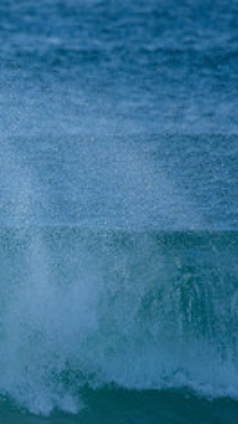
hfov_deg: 0.9
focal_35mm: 1397
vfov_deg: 1.5
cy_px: 199
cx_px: -238
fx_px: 15690
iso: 500
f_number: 5.6
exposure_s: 1/2000
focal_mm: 500
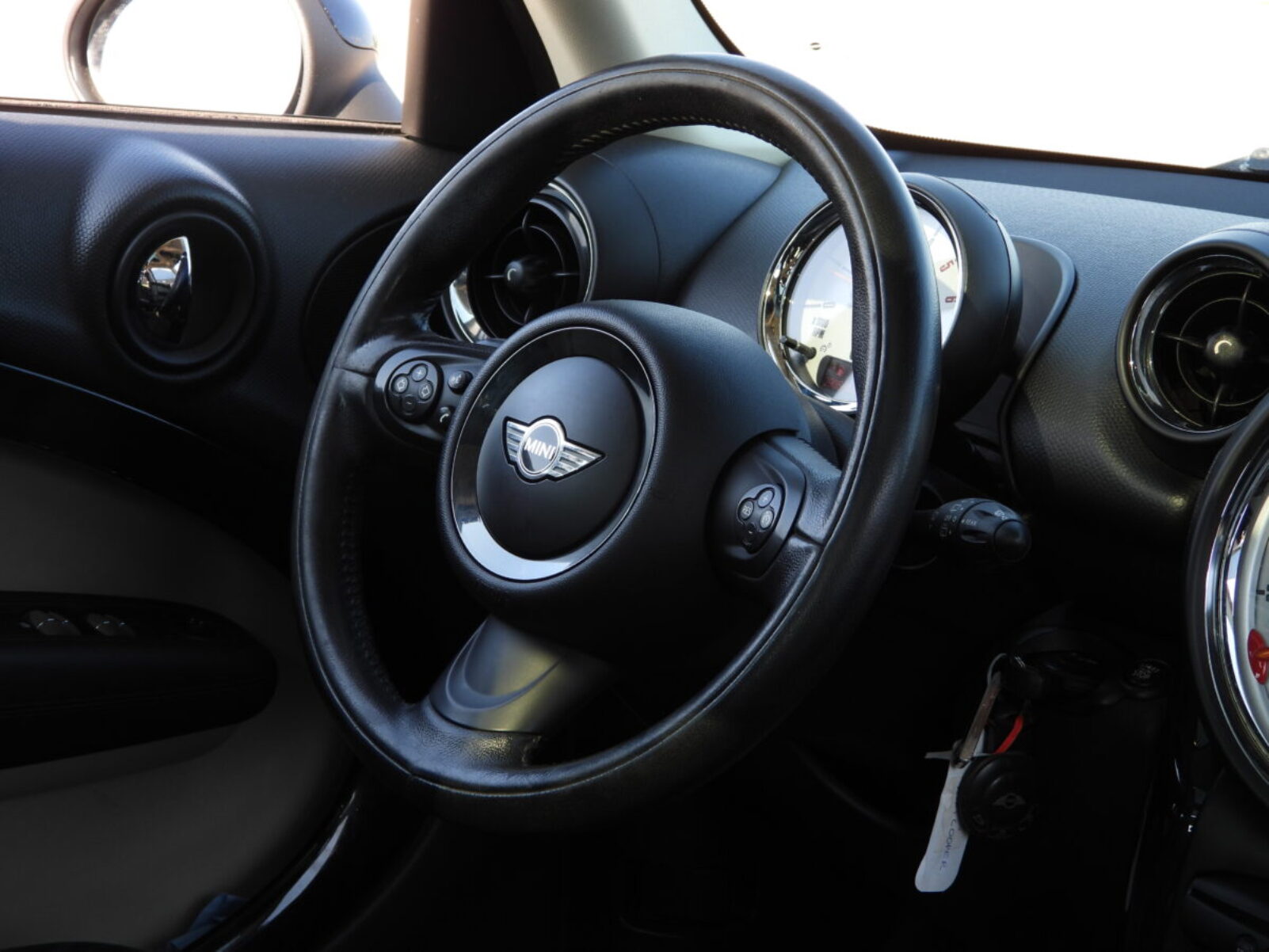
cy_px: 476
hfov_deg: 27.8
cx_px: 634
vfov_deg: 21.0
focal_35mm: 70
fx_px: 2567
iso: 100
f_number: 3.5
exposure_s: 1/125
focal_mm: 12.6
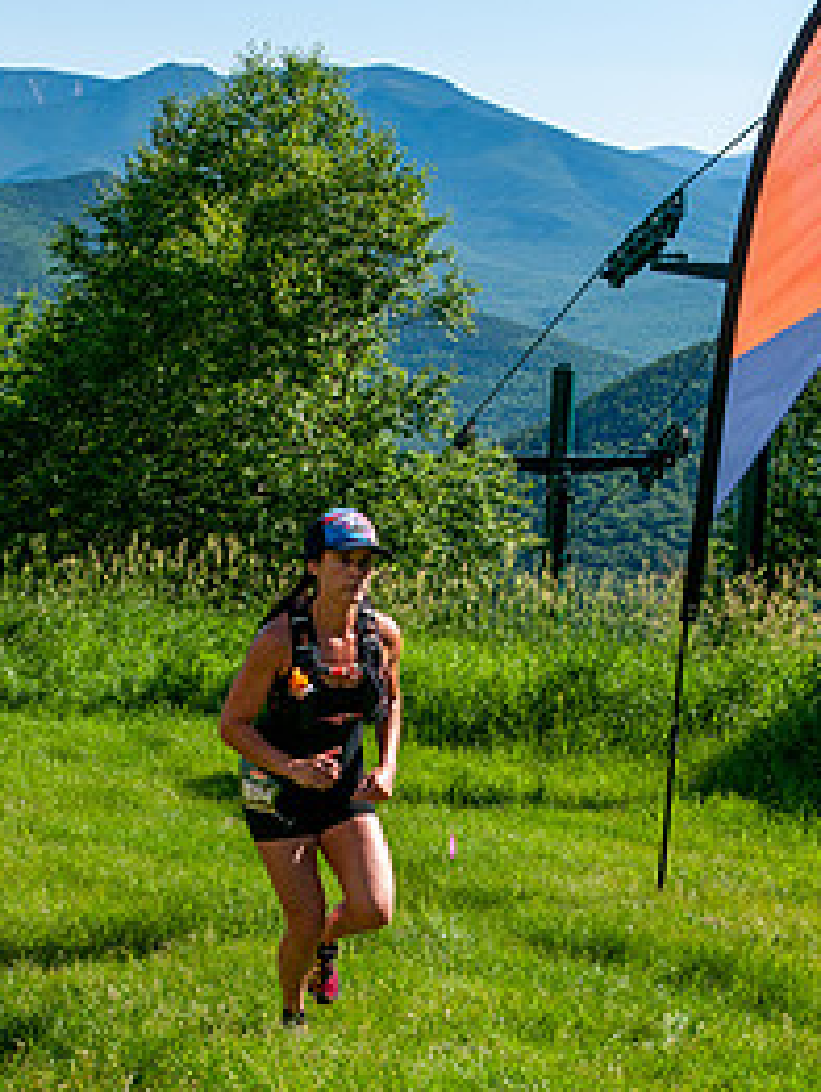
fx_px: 2652
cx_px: 394
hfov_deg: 17.6
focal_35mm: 84
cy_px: 884
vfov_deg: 22.9
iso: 200
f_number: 8
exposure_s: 1/400
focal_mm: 34
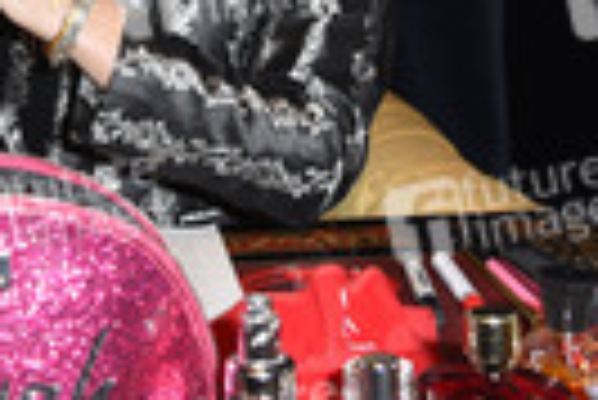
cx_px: 110
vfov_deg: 11.6
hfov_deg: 17.6
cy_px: -126
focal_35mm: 115
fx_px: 1912
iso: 400
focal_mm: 34
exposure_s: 1/160
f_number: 5
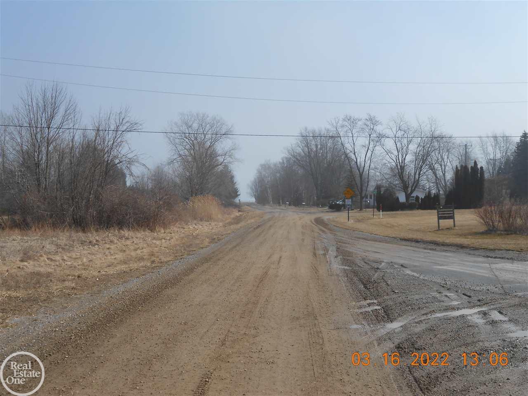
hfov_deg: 42.9
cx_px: 264
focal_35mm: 44
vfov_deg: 32.9
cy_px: 198
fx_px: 671
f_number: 4.5
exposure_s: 1/1000
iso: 80
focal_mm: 7.8
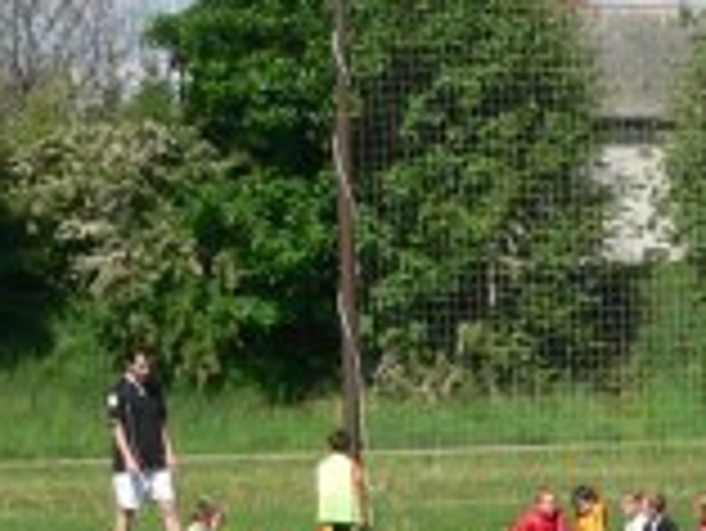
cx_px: 1340
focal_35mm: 321
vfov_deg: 4.6
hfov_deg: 6.0
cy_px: 292
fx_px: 6552
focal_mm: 10.4
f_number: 4.6
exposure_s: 1/500
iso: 80
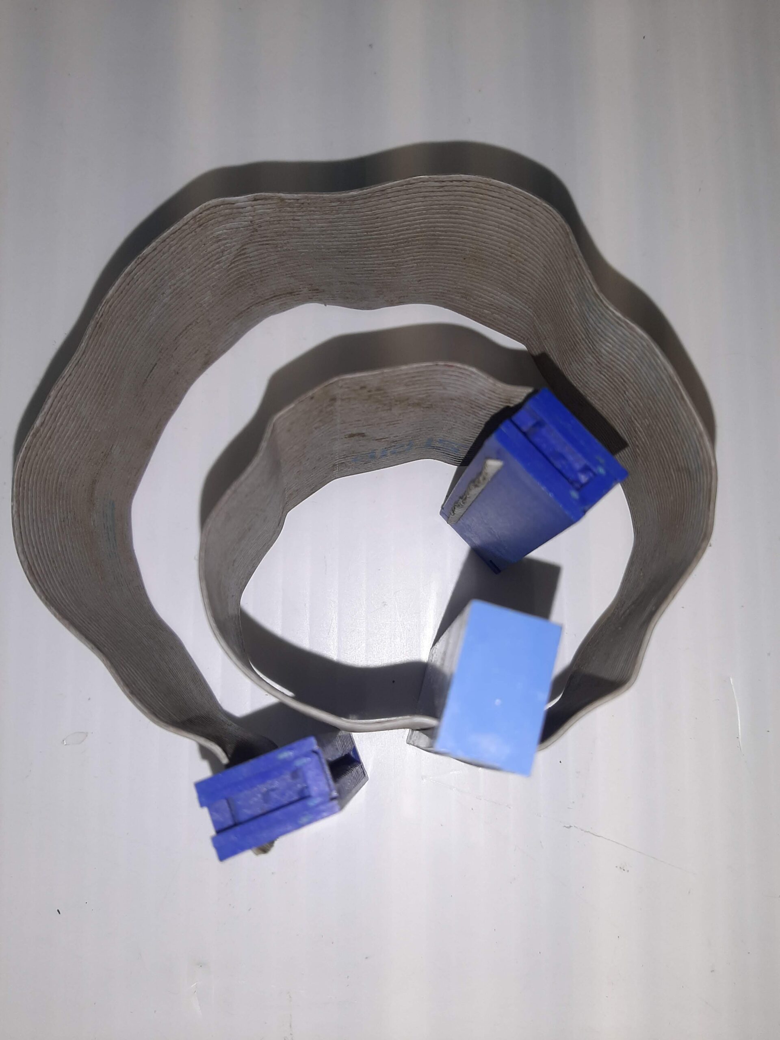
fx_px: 781
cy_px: 520
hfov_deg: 53.1
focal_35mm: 26
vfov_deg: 67.3
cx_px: 390
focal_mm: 3.93
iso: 50
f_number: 1.7
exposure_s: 1/60
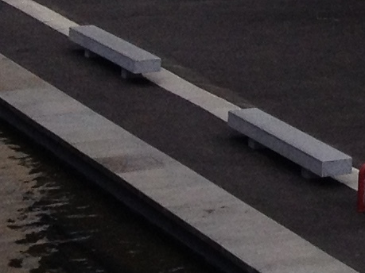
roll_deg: -1.0
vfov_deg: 5.7
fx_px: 2625
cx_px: 1107
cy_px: -433
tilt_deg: -0.4
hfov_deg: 7.1
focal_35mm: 249
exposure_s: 1/1905
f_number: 2.4
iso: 50
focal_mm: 4.28
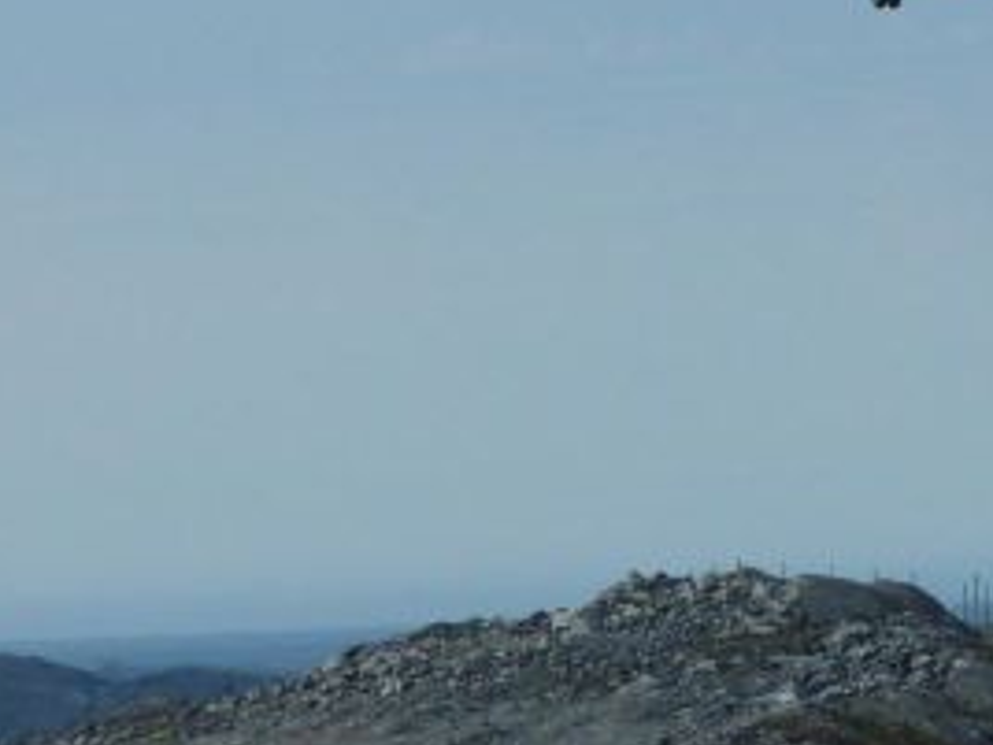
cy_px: 0
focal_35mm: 584
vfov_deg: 2.5
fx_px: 16753
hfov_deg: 3.4
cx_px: 1319
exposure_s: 1/800
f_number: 5.6
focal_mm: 32.1
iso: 80
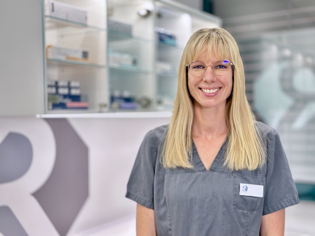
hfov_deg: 39.7
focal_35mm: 48
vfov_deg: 30.3
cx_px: 158
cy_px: 118
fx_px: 437
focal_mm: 6.86
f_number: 1.78
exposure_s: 1/50
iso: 125
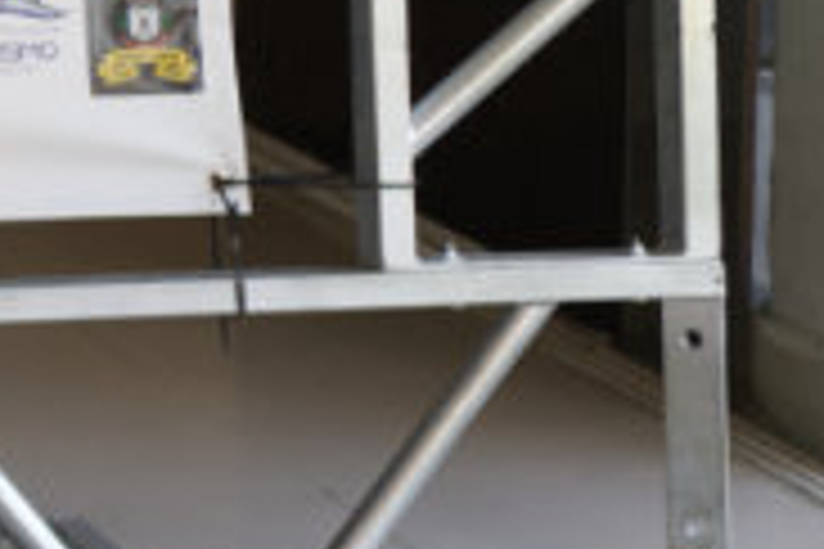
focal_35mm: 229
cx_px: -1495
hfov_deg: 7.9
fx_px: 5241
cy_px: -533
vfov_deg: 5.9
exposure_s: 1/100
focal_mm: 35
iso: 320
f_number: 4
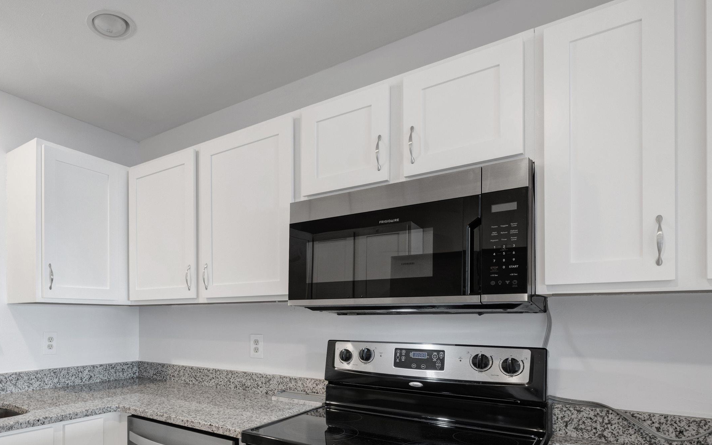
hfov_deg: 76.6
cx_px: 226
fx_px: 427
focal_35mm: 22
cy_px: 314
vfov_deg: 53.4
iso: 400
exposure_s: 1/2.5
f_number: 11
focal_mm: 15
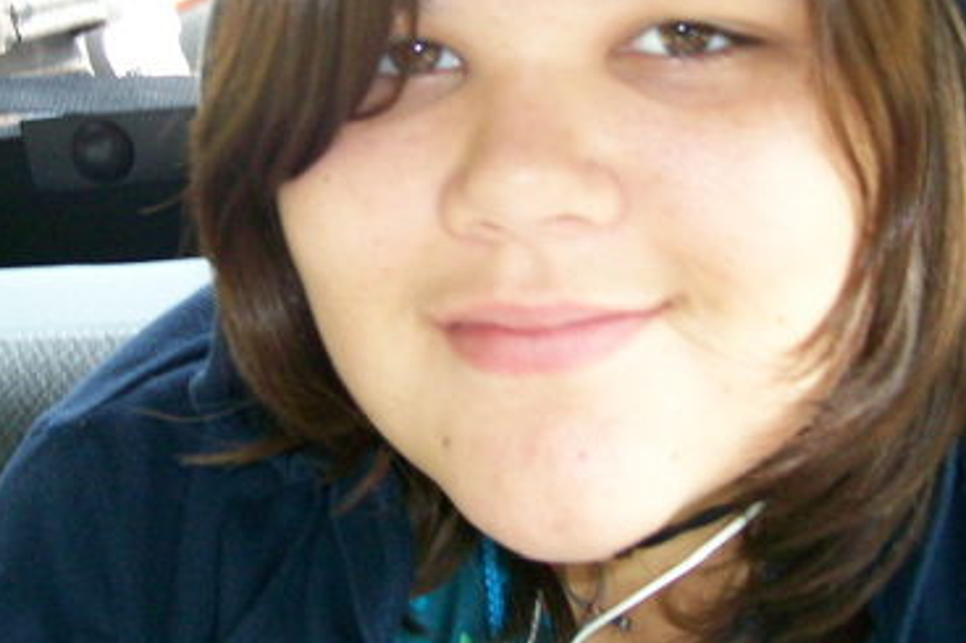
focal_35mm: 65
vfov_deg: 20.8
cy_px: 182
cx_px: 366
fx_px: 1743
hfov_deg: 30.8
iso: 140
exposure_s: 1/64
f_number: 2.7
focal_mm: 6
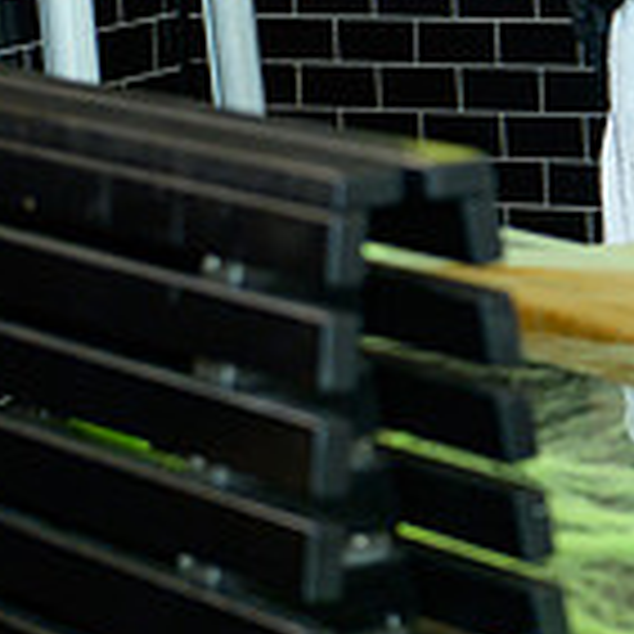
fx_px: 5077
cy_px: -25
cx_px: 1057
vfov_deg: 7.1
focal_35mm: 245
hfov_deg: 7.0
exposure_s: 1/200
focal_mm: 70
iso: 800
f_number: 2.8
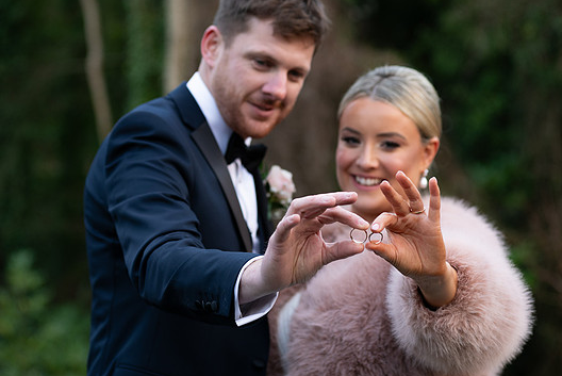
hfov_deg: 20.2
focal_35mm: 101
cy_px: 187
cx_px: 258
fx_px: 1578
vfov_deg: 13.6
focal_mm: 92
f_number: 3.5
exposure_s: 1/160
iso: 200
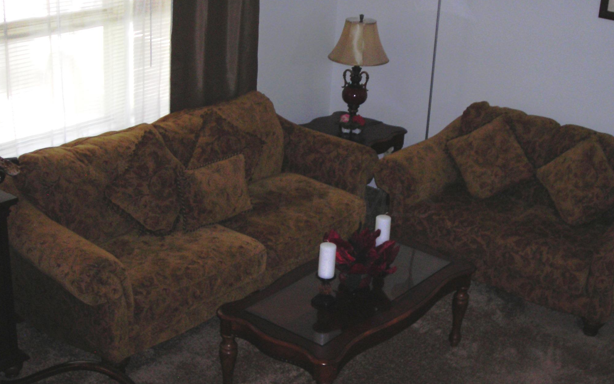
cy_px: 200
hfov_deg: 38.8
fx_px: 870
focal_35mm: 52
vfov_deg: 24.9
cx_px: 358
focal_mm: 6.3
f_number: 3.2
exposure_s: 1/60.1
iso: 161
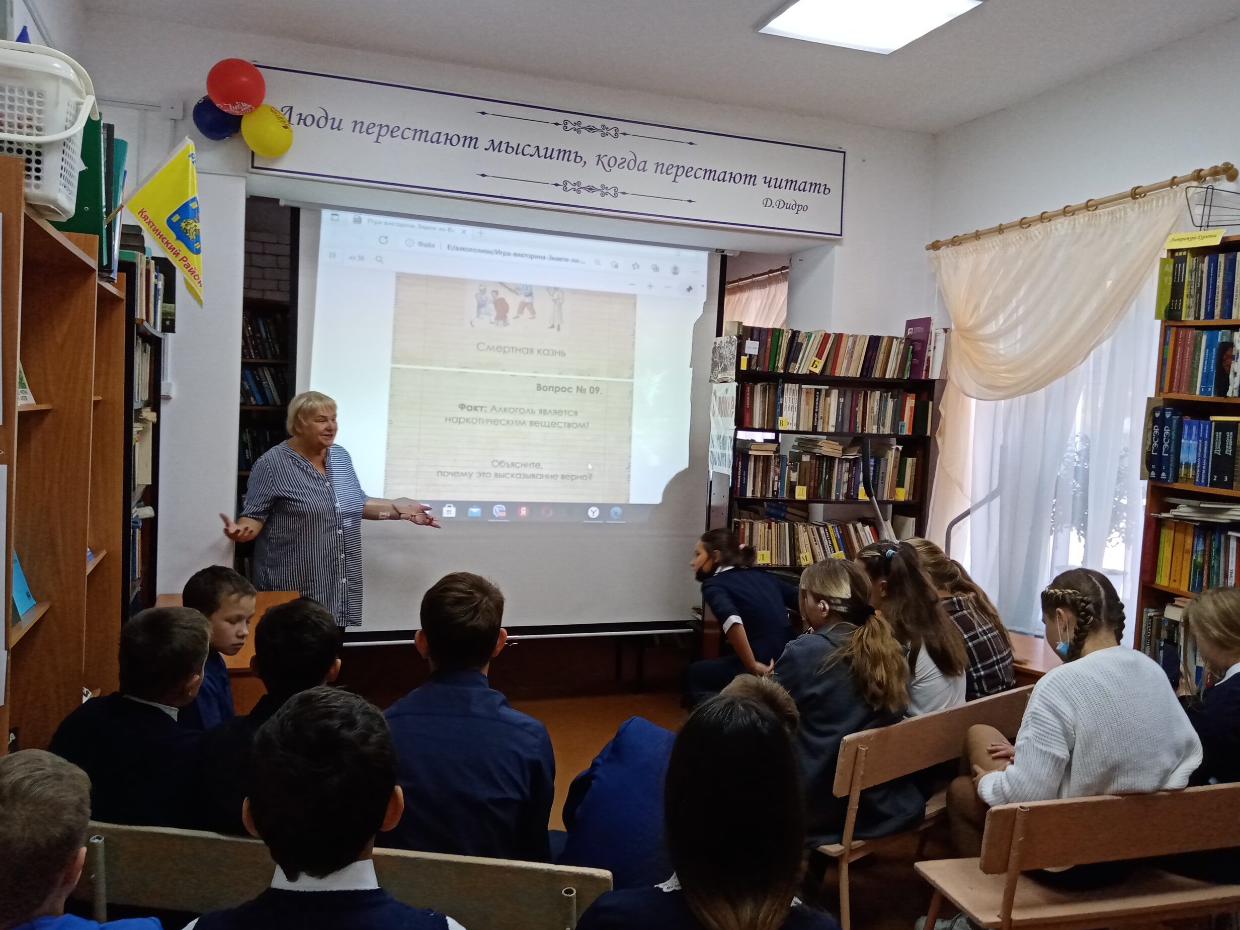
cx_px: 628
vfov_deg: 51.4
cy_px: 464
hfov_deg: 65.3
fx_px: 967
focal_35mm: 27
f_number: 1.8
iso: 126
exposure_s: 1/50
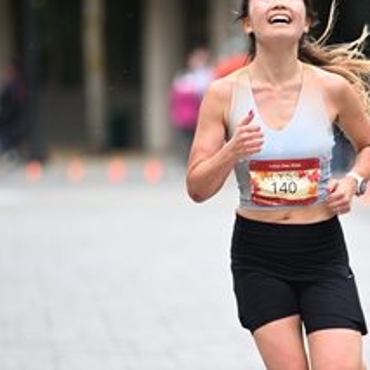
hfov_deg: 4.2
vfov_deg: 4.2
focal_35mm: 418
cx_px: 289
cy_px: 238
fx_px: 5055
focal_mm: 190
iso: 1250
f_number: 2.8
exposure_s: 1/1250
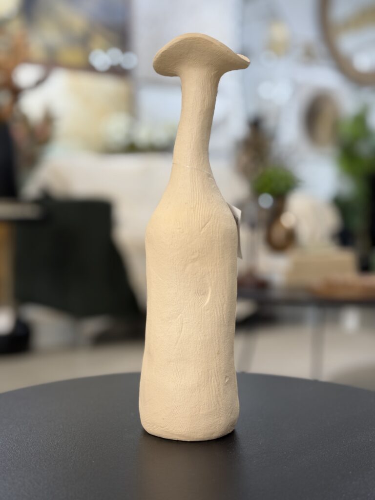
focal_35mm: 48
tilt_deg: -3.3
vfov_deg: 39.7
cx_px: 188
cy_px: 250
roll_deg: -0.2
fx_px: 693
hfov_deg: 30.3
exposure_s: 1/60
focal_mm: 6.76
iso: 80
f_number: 1.78
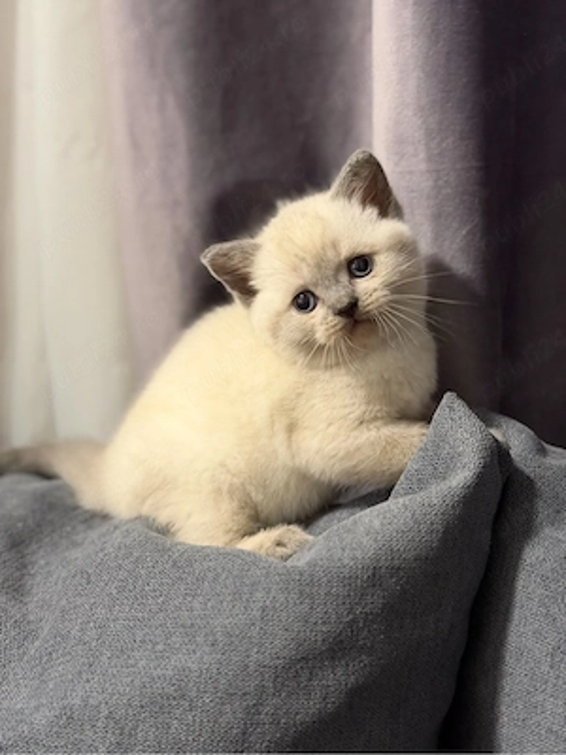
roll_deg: -3.4
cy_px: 378
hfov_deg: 30.3
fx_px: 1046
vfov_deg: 39.7
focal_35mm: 48
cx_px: 283
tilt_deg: -10.1
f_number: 1.78
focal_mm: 6.76
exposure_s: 1/40
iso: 400
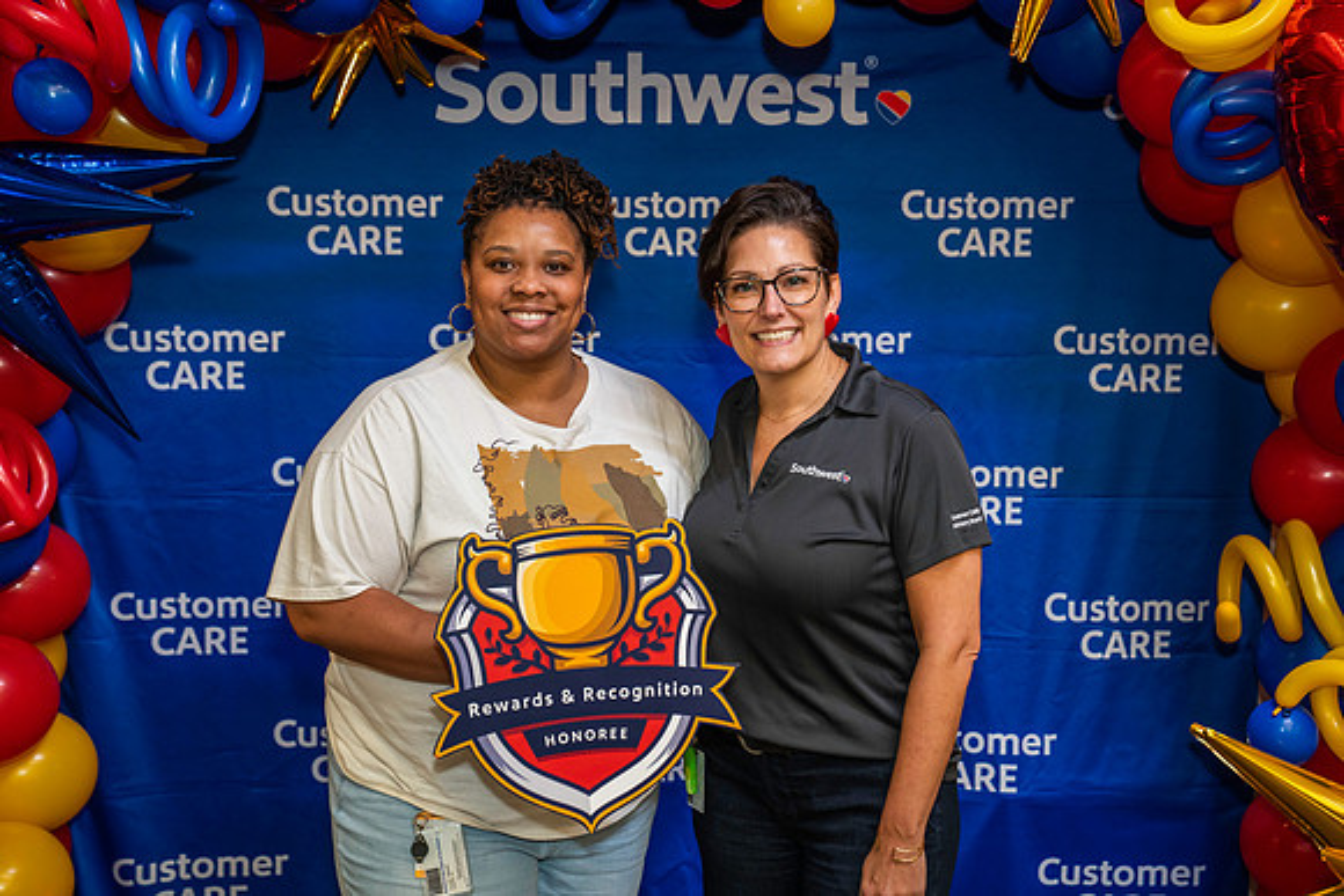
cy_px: 448
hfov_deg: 41.3
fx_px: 1784
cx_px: 672
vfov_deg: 28.2
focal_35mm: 48
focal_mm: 47
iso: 1250
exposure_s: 1/160
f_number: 4
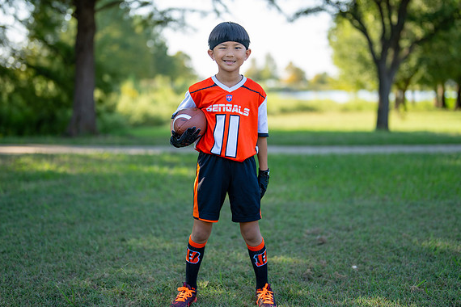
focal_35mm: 65
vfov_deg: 20.9
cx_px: 234
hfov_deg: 31.0
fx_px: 832
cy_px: 148
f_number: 1.2
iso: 100
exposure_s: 1/1250
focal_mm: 50
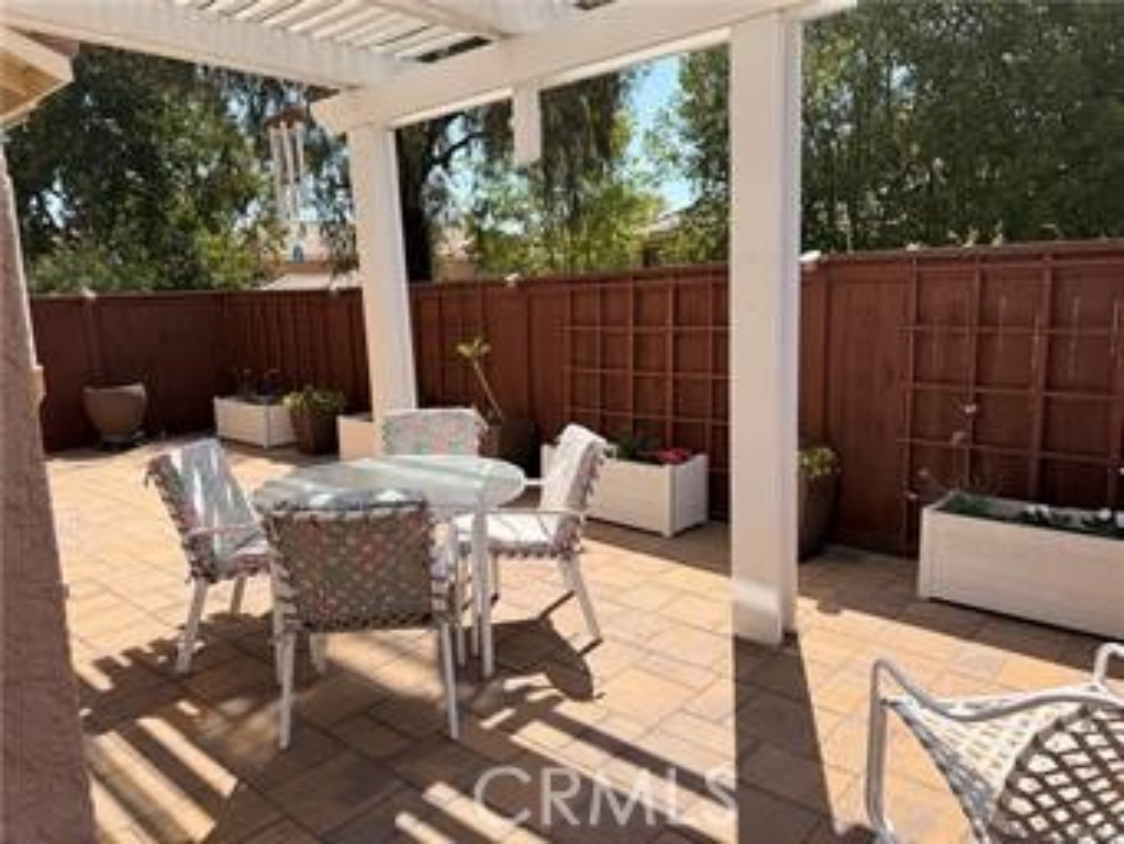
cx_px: 562
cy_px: 422
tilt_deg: -9.0
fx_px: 780
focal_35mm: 24
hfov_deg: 71.6
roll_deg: +1.0
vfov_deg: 56.8
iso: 80
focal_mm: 6.76
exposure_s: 1/2907
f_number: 1.78
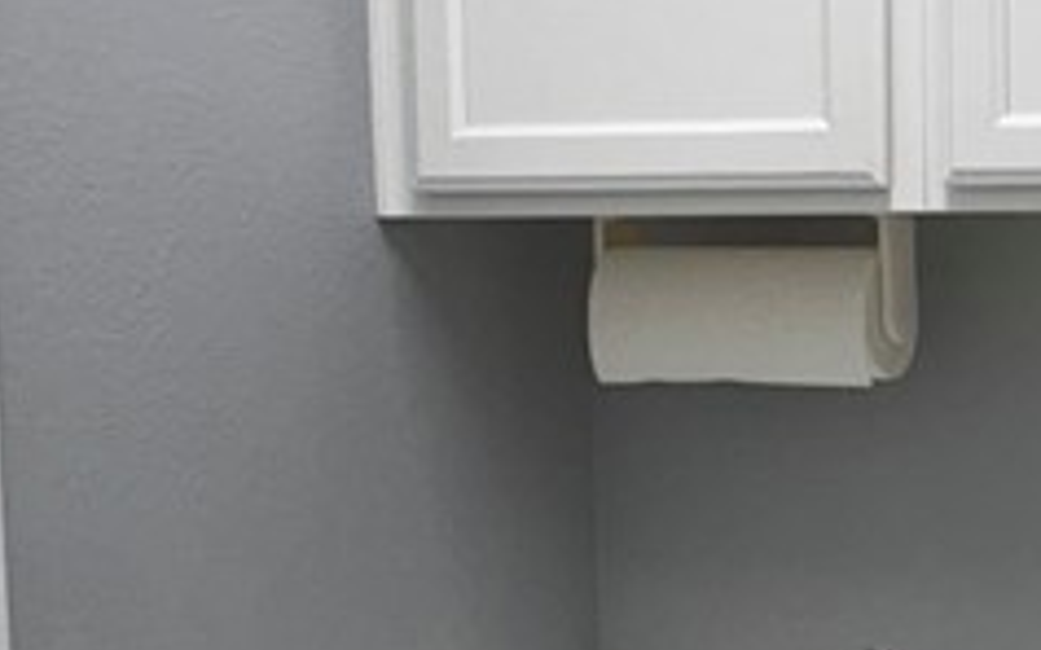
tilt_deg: -4.5
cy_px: 439
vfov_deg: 20.2
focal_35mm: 64
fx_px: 1815
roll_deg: -0.3
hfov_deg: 27.9
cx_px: 1261
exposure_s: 1/120
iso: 80
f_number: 2.2
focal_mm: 2.22
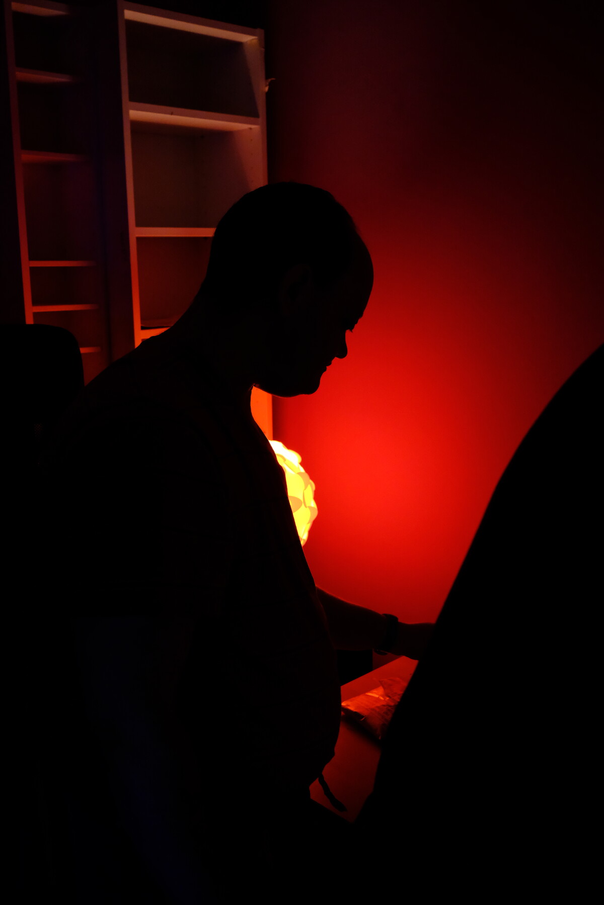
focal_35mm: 35
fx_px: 881
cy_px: 452
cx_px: 302
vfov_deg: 54.4
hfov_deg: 37.9
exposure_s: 1/180
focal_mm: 23
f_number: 4.5
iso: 3200
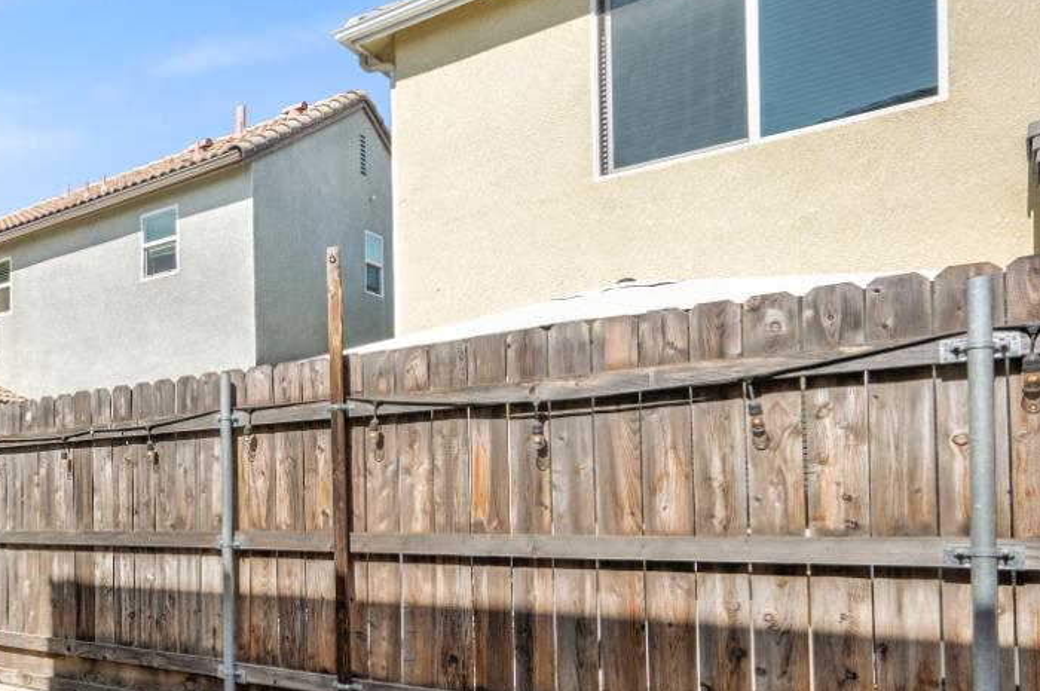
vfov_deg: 42.0
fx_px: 866
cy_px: 533
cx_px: -70
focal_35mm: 30
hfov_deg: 47.4
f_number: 8
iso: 400
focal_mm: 14
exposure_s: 1/250
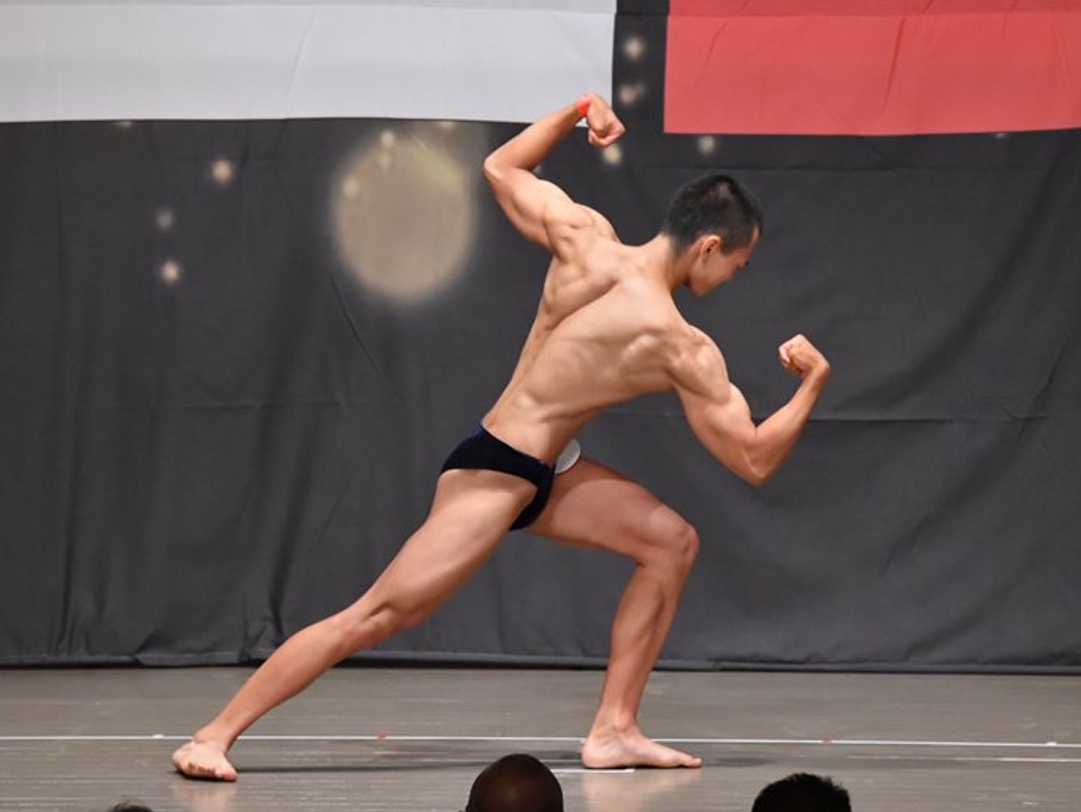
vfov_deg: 5.7
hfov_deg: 7.6
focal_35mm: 262
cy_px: 406
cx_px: 530
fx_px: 8185
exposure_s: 1/400
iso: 6400
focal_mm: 160
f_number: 5.6
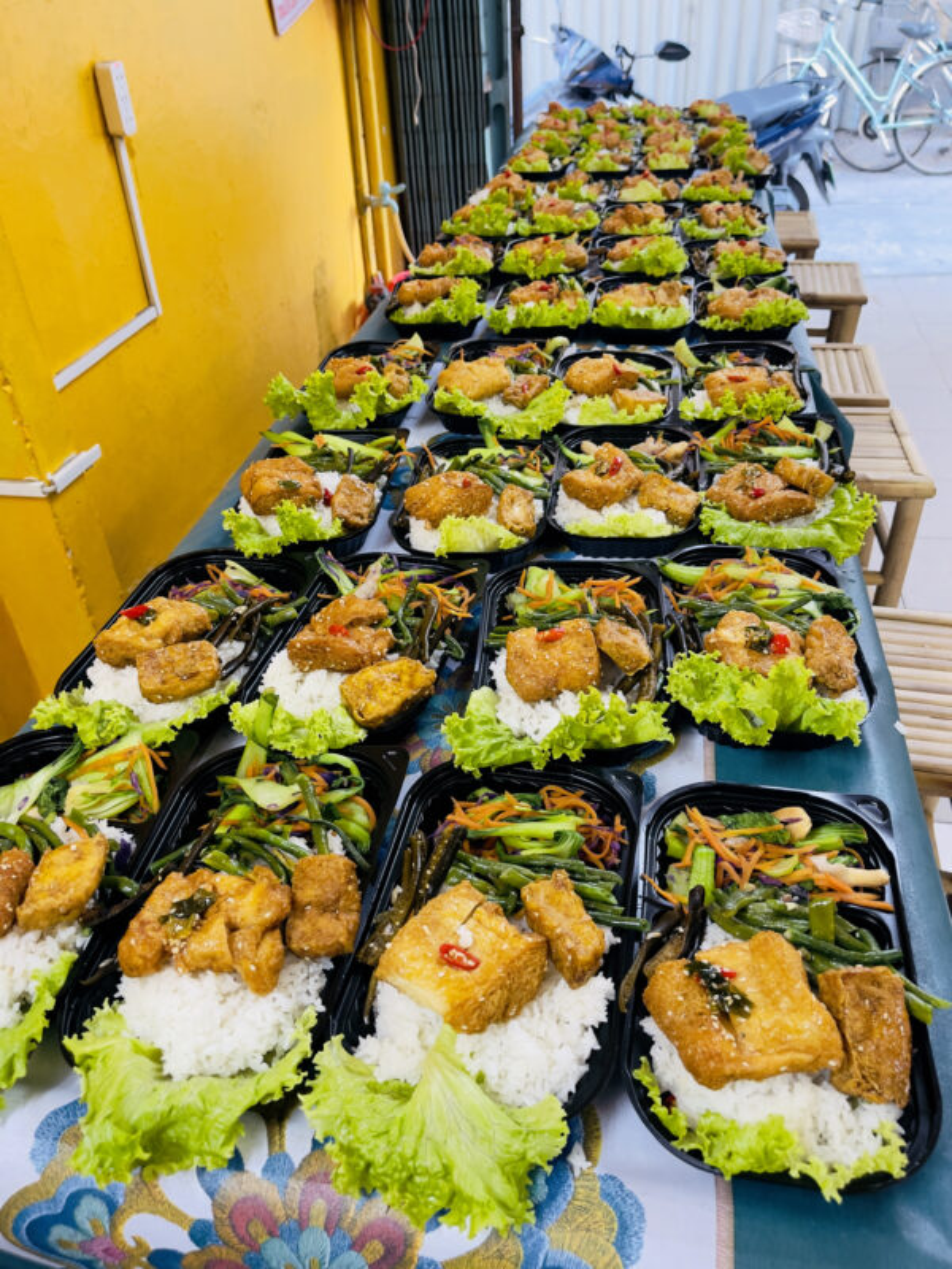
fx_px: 917
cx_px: 476
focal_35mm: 25
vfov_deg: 69.4
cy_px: 634
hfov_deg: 54.9
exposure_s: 1/50
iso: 320
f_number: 1.6
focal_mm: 5.1
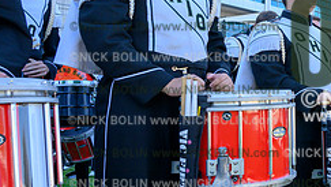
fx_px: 527
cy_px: 58
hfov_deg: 30.2
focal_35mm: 60
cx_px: 387
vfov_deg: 20.0
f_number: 8
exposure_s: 1/400
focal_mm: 24
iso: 800
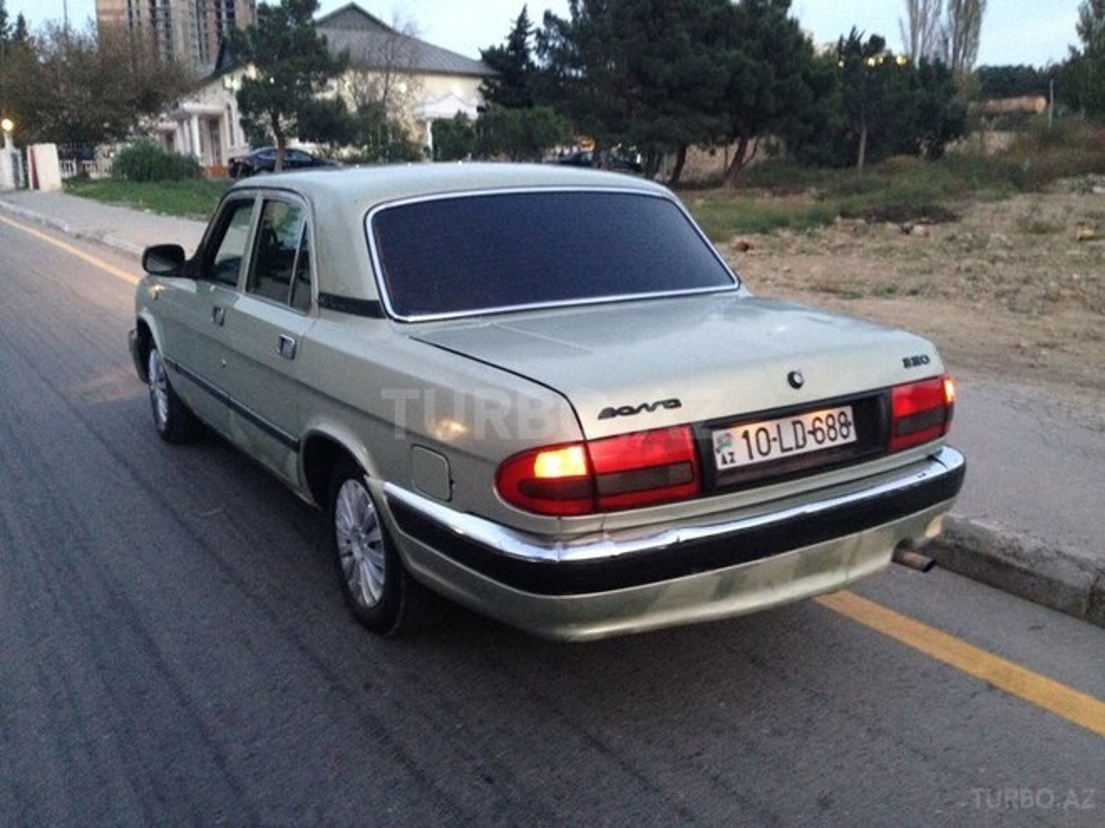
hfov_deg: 55.4
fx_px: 1053
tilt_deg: -11.1
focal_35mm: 33
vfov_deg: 42.9
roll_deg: -1.1
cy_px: 414
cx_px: 552
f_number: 2.4
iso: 320
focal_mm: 4.12
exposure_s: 1/20
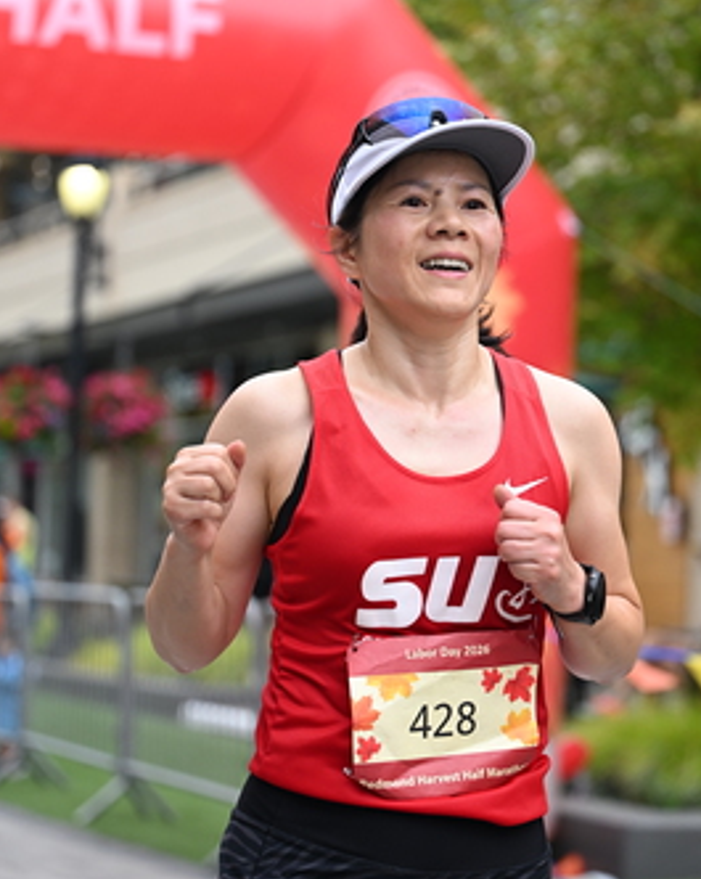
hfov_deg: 14.1
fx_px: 2831
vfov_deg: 17.6
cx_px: 456
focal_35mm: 109
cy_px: 402
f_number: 2.8
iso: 640
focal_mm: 70
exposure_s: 1/2000
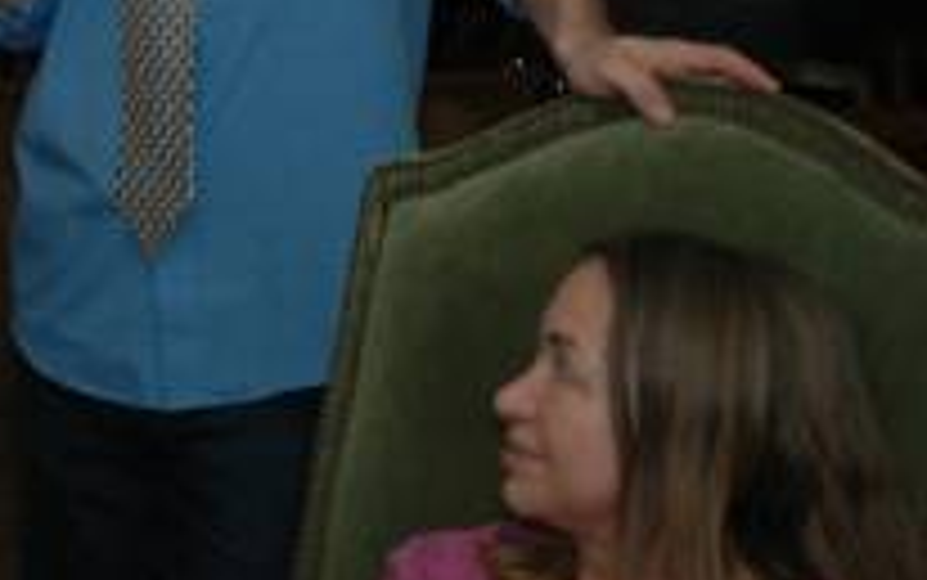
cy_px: -22
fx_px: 4120
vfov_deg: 8.0
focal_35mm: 163
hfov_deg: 12.5
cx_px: -176
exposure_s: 1/60
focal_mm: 44
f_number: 4.5
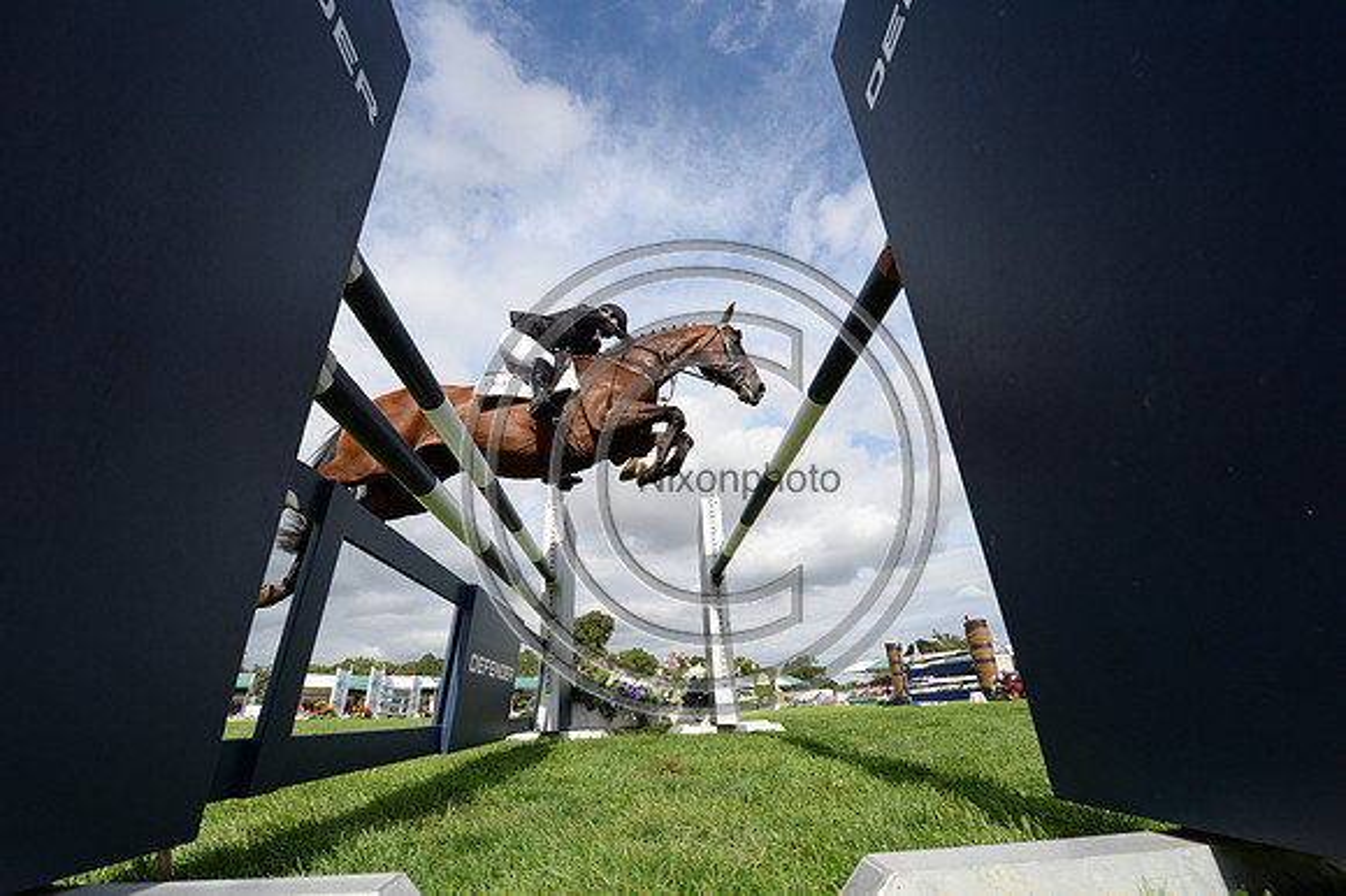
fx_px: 523
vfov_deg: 81.1
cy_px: 448
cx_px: 673
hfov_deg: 104.3
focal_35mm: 14
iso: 1250
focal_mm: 14
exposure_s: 1/3200
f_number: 9
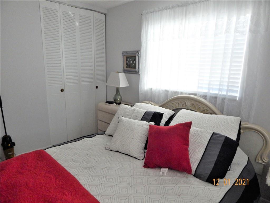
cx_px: 135
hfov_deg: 76.4
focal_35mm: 22
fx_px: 172
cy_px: 102
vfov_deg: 61.1
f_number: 3
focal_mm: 4
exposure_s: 1/125
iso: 400
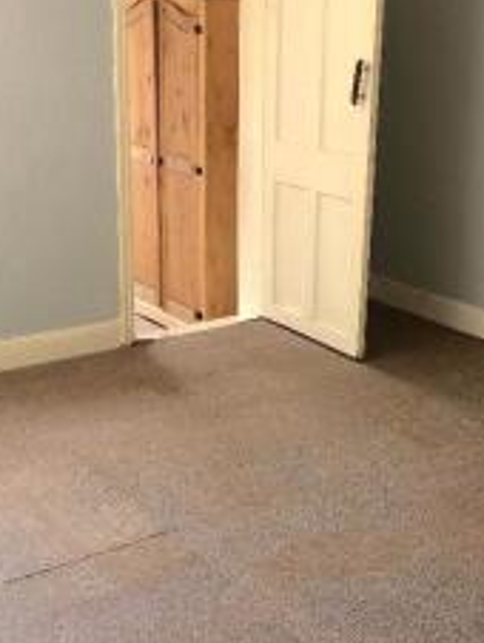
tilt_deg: -15.5
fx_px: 1042
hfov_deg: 26.1
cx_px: 219
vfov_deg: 34.3
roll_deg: +1.5
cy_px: 289
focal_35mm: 56
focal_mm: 4.15
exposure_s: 1/33
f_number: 2.2
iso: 100
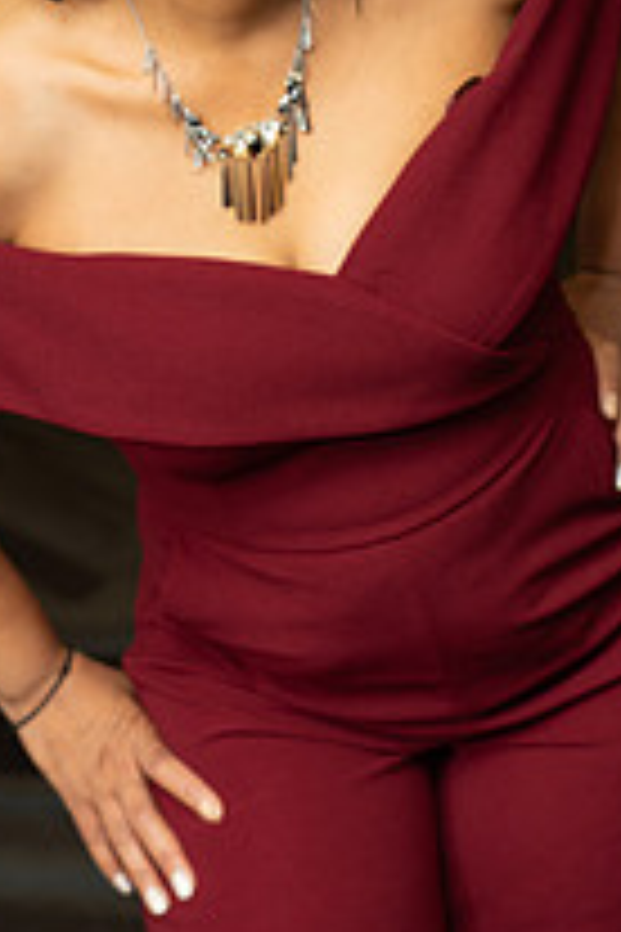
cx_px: 212
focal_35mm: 113
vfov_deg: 18.0
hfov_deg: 12.1
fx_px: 2924
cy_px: 243
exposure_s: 1/100
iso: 250
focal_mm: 52
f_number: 4.5
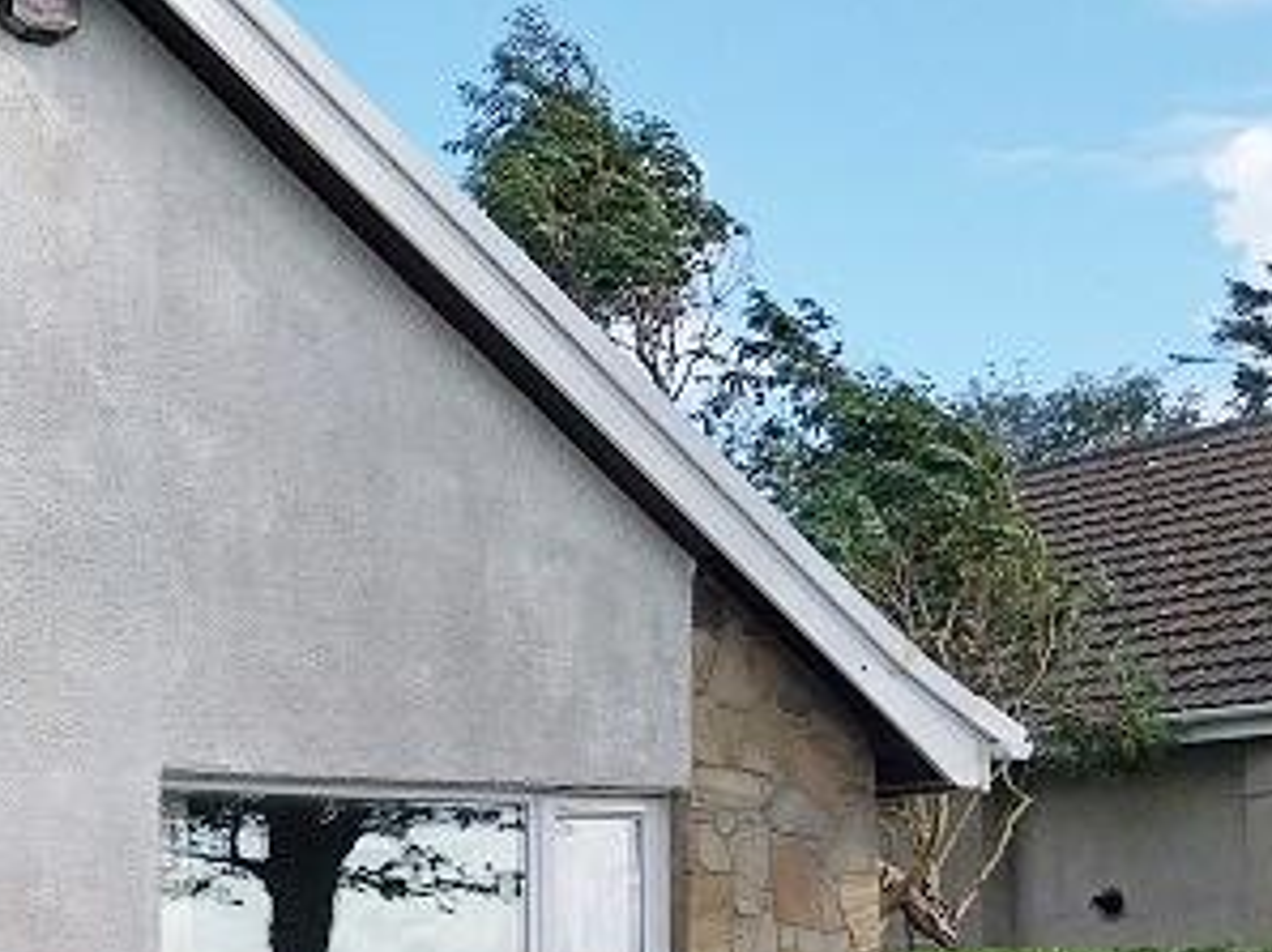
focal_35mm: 89
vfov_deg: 16.2
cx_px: -461
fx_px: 3268
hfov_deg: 19.9
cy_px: 1010
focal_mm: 4
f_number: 1.8
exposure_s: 1/1002
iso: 25
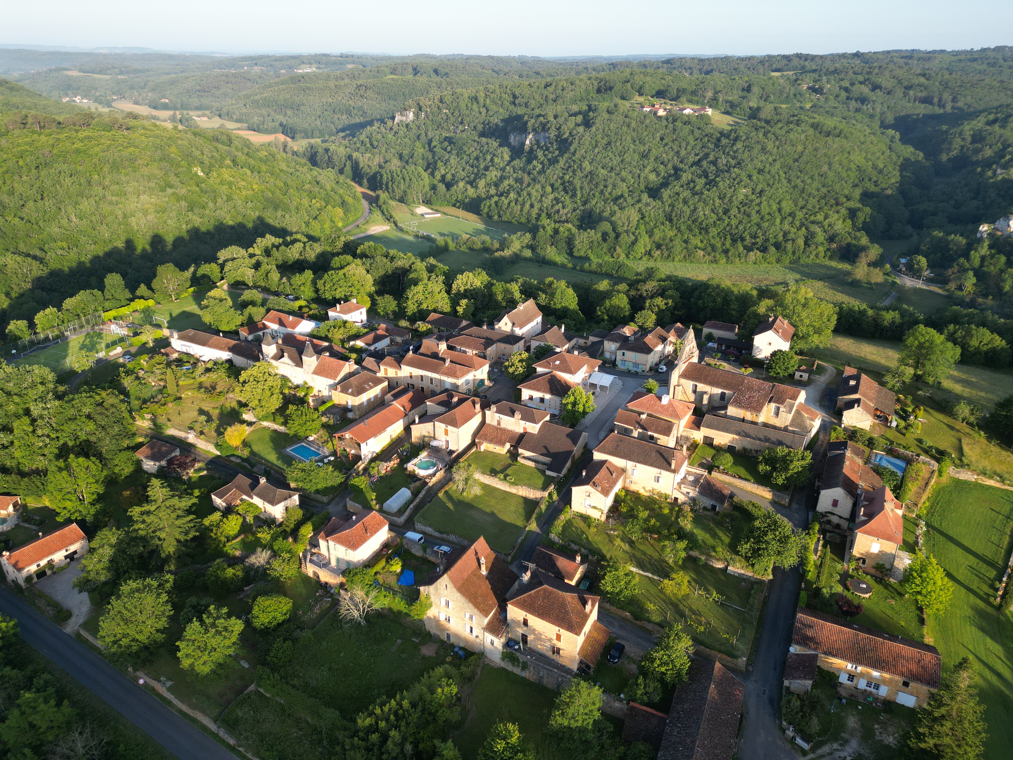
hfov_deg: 71.6
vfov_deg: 56.8
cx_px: 506
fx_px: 702
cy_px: 380
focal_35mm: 24
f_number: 1.7
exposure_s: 1/725
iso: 110
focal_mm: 6.72
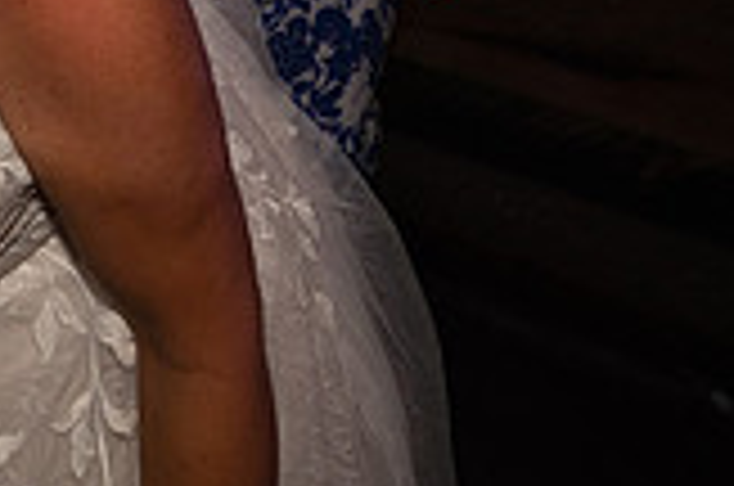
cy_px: -478
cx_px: -212
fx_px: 1160
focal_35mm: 57
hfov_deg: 28.8
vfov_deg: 17.3
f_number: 9
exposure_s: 1/15
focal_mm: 14
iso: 640
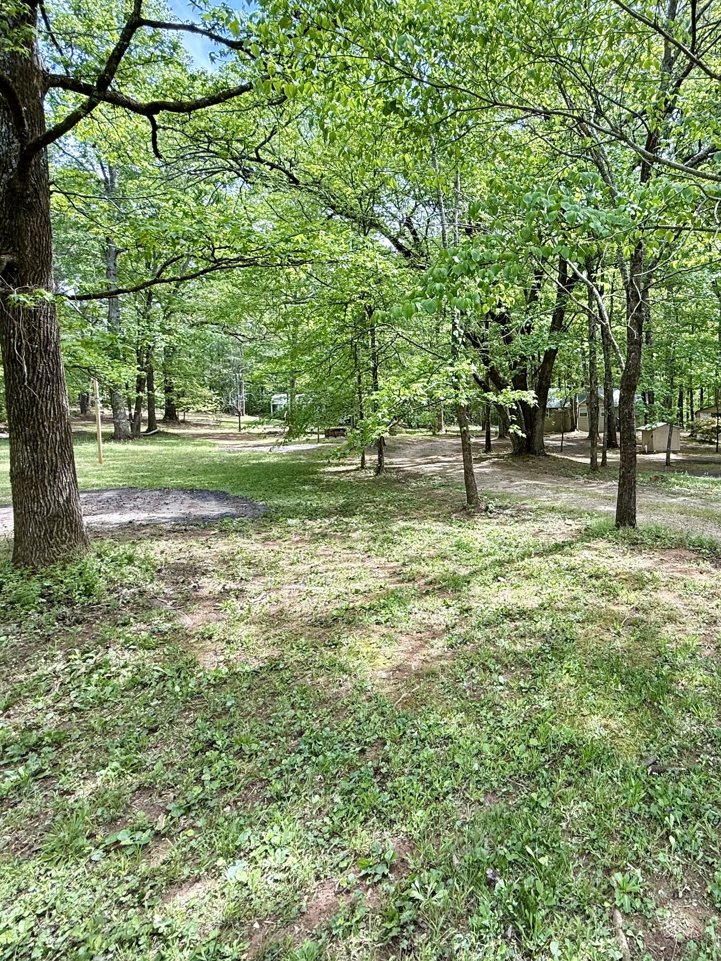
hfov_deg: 60.8
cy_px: 433
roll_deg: +0.7
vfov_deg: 78.8
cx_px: 520
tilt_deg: -2.6
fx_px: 583
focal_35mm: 21
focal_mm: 2.22
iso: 50
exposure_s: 1/171
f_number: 2.2
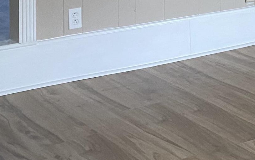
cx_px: 419
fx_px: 723
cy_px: -119
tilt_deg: -2.2
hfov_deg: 17.3
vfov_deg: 11.7
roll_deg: -0.9
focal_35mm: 104
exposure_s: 1/60
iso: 125
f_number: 1.8
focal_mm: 4.25
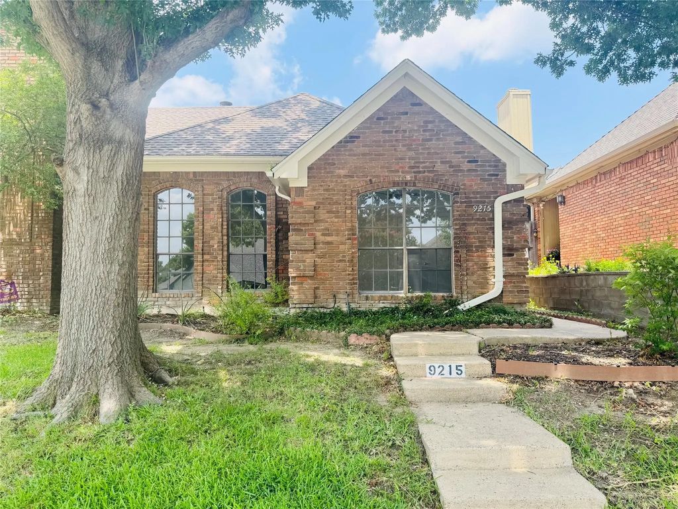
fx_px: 470
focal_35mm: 24
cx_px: 339
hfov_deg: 71.6
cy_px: 254
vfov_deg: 56.8
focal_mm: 6.76
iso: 80
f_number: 1.78
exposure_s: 1/1026
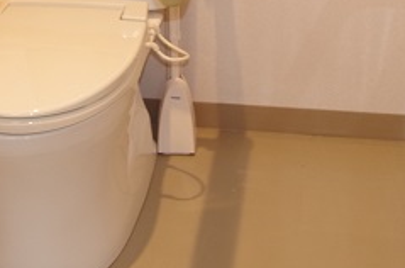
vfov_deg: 14.1
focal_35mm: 93
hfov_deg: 21.9
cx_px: 125
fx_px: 1043
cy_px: -71
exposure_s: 1/30
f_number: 4
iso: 400
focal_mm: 20
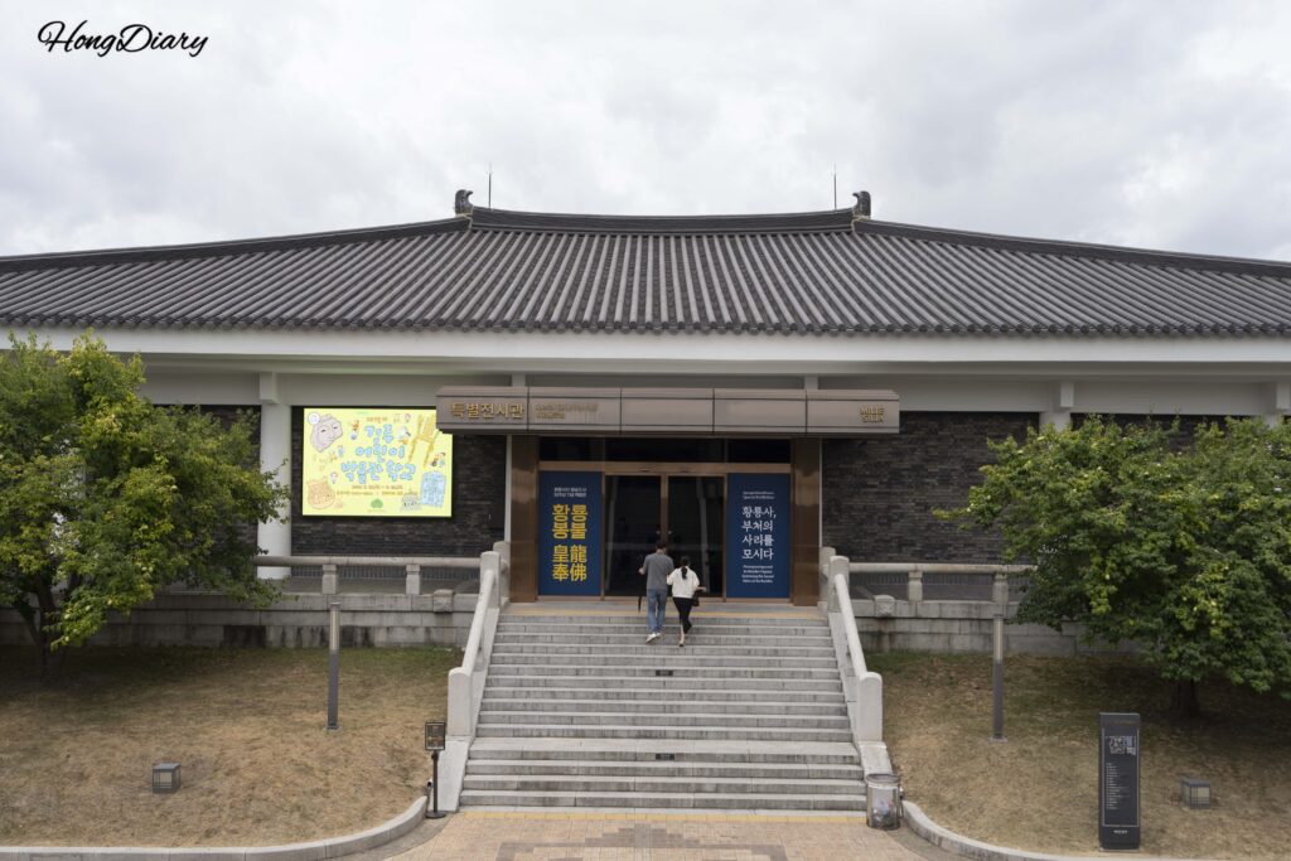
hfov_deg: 51.9
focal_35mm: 37
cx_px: 646
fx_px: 1327
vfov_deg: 36.0
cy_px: 430
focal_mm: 37
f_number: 7.1
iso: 100
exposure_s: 1/80
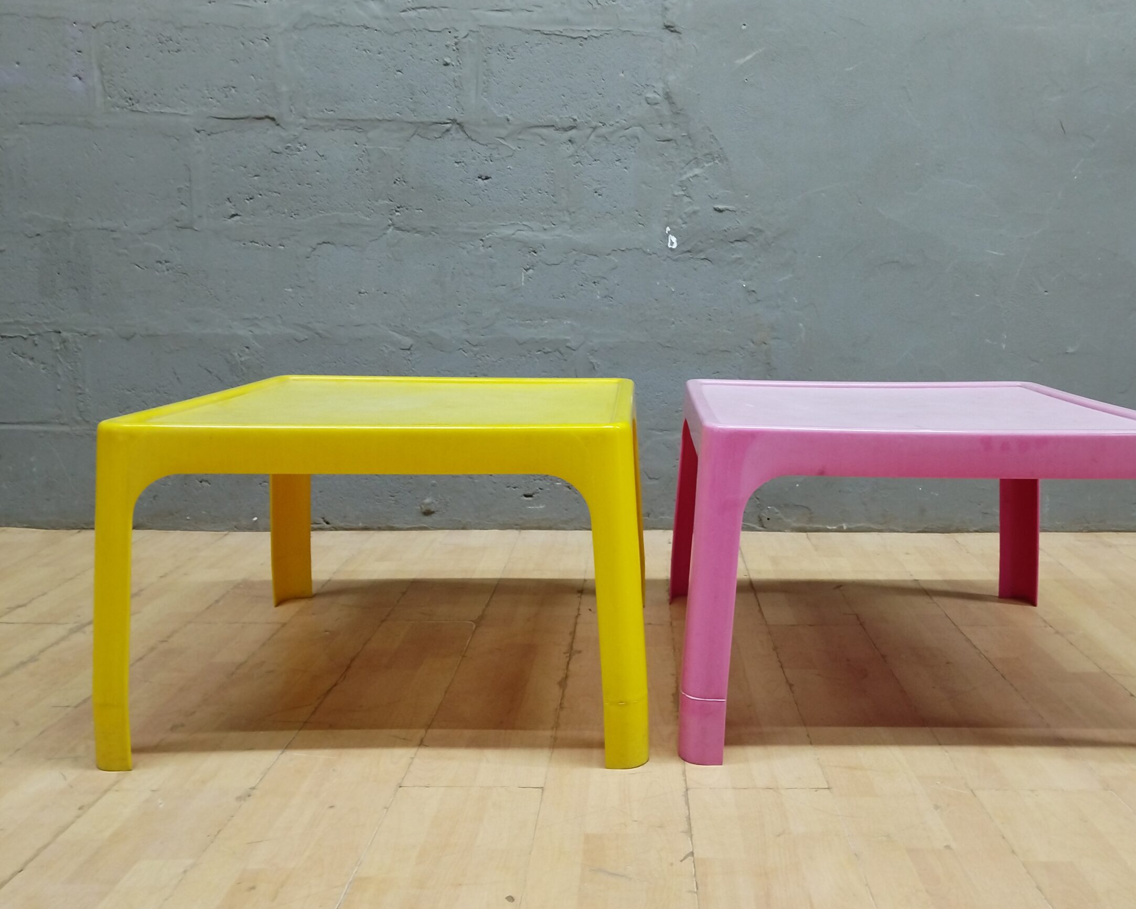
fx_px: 1008
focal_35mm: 30
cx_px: 663
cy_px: 433
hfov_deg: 58.5
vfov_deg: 48.5
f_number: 1.8
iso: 580
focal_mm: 4.25
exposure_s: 1/20
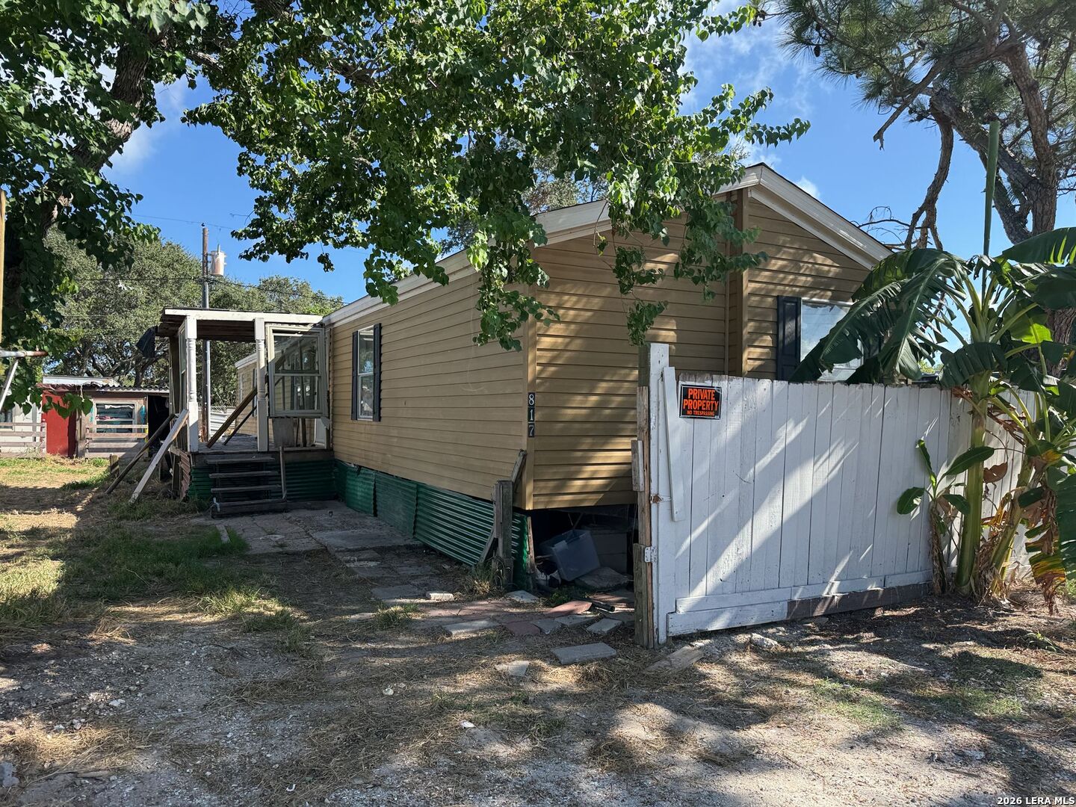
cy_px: 404
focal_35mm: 24
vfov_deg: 56.8
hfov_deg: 71.6
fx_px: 746
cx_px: 538
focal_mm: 6.76
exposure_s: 1/2110
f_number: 1.78
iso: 100
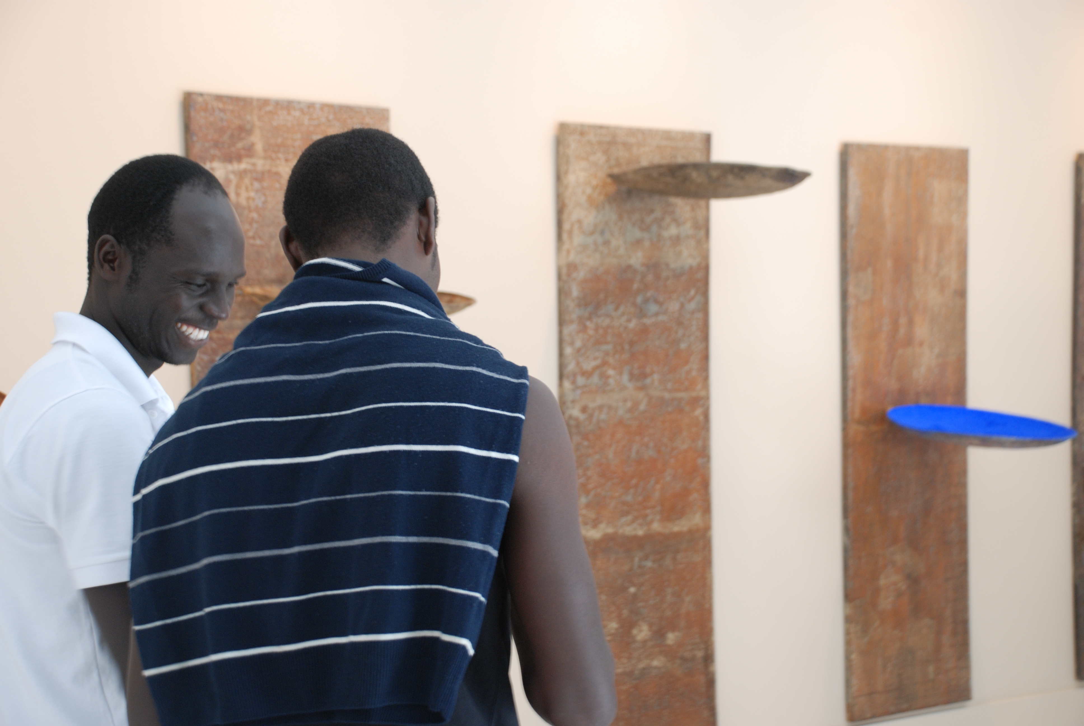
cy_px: 363
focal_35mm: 66
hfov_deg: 30.5
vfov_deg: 20.7
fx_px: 1990
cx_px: 542
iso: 320
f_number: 4.8
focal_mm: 44
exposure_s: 1/20
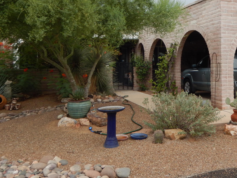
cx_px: 160
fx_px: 288
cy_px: 47
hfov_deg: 44.1
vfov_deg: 33.7
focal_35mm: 42
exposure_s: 1/800
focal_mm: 4.5
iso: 125
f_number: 3.4
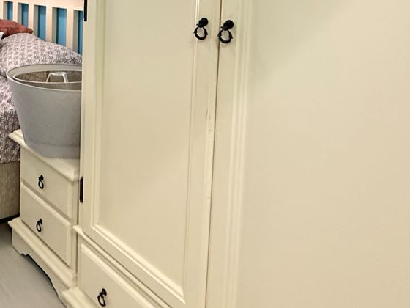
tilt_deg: -3.3
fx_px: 426
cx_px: -38
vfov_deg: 36.2
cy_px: 9
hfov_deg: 41.3
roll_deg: +0.4
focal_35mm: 36
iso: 640
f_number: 2.2
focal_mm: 2.22
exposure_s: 1/50
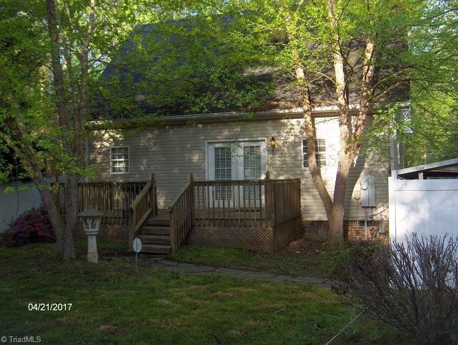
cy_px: 172
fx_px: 517
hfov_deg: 47.8
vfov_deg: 36.9
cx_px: 229
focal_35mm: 39
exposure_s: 1/251
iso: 138
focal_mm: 8
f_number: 2.8
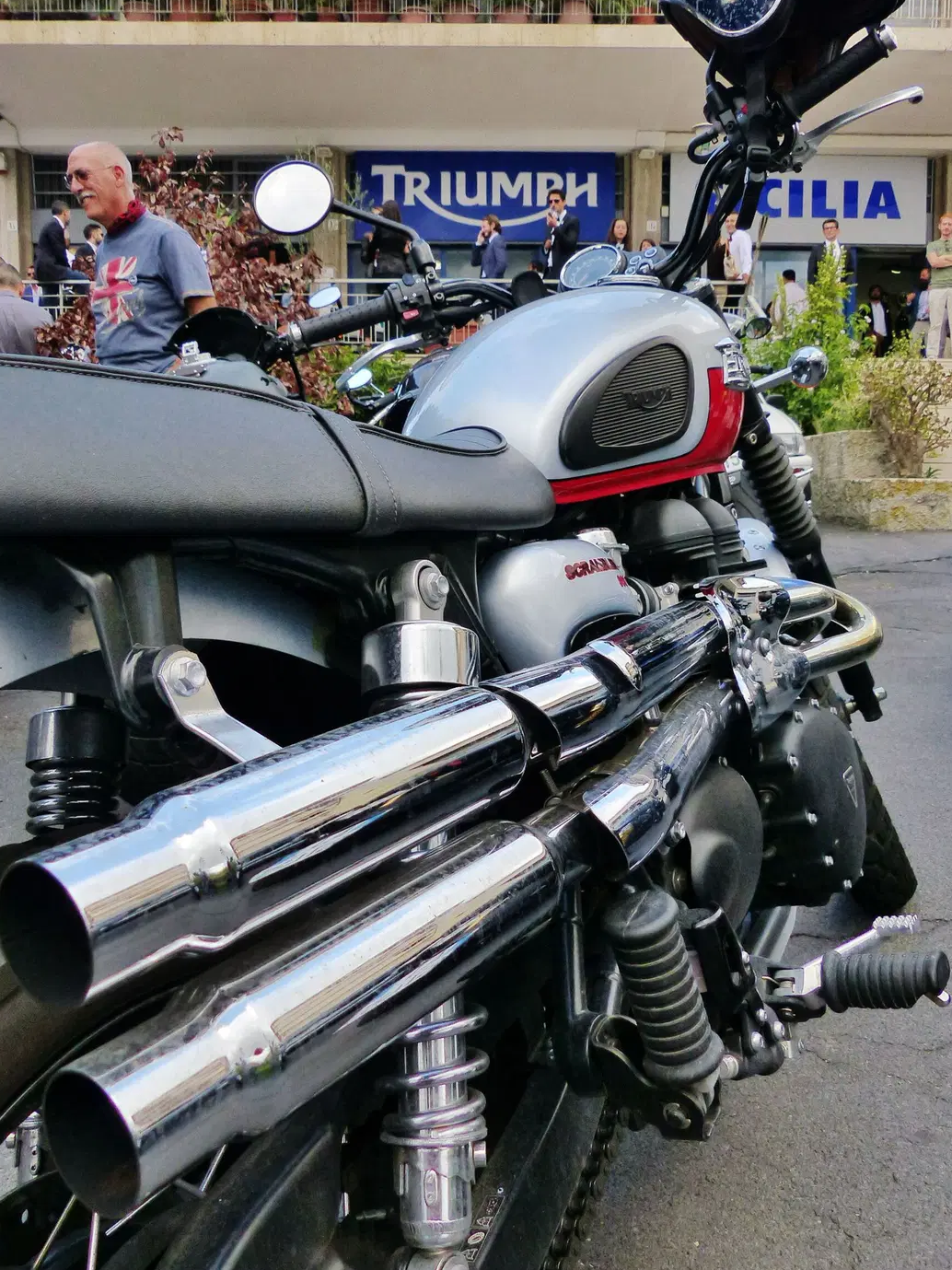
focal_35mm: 29
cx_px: 497
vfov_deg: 61.6
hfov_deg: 48.2
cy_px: 587
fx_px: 1064
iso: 200
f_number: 2.8
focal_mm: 4.5
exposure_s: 1/320
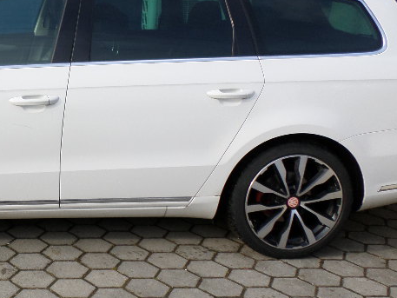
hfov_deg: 32.2
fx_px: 642
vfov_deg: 26.1
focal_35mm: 56
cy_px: 142
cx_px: 23
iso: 80
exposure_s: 1/500
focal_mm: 4.5
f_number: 2.5
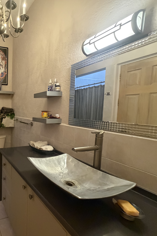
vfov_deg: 84.0
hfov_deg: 51.7
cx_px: 6
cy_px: 120
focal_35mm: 20
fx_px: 131
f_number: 2.2
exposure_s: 1/60
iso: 800
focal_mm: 2.22
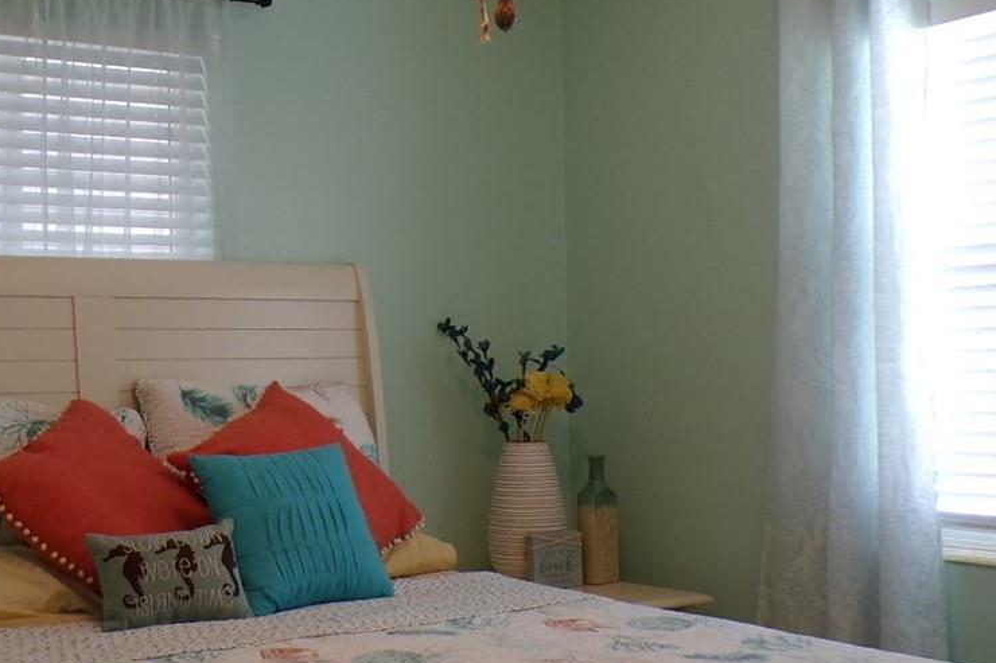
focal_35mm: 54
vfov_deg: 25.0
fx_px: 1494
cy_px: 347
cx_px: 244
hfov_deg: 36.0
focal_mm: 4.3
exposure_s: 1/34
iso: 159
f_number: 3
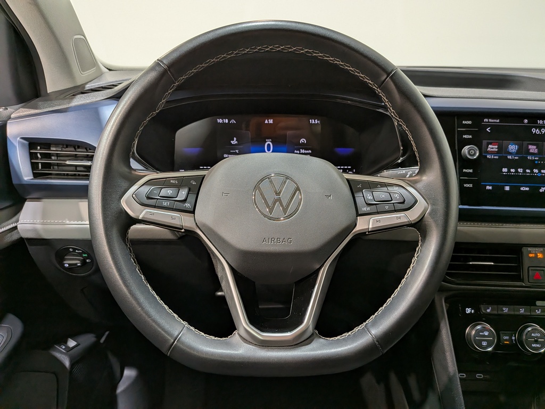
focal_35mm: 24
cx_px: 272
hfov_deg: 71.6
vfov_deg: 56.8
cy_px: 204
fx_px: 378
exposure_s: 1/120
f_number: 1.7
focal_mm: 4.53
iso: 239
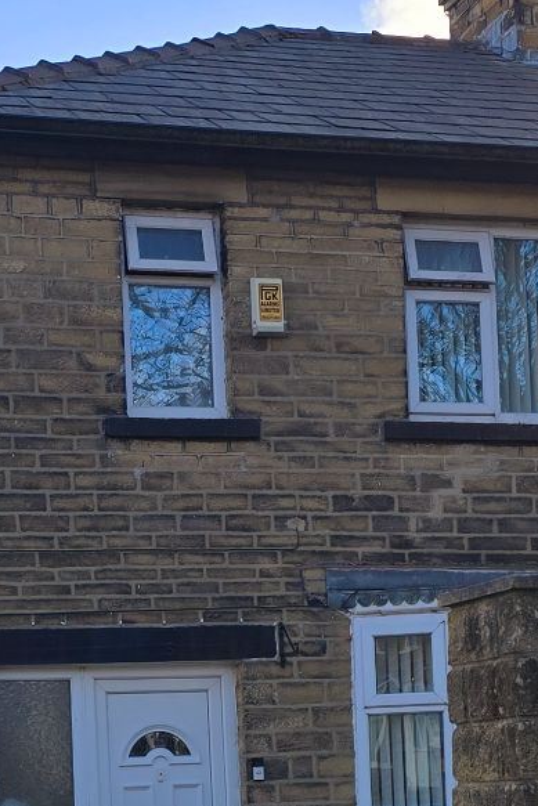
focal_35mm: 84
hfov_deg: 16.2
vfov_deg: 23.5
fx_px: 1882
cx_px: 127
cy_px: 727
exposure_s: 1/694
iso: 12
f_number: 1.7
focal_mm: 6.3
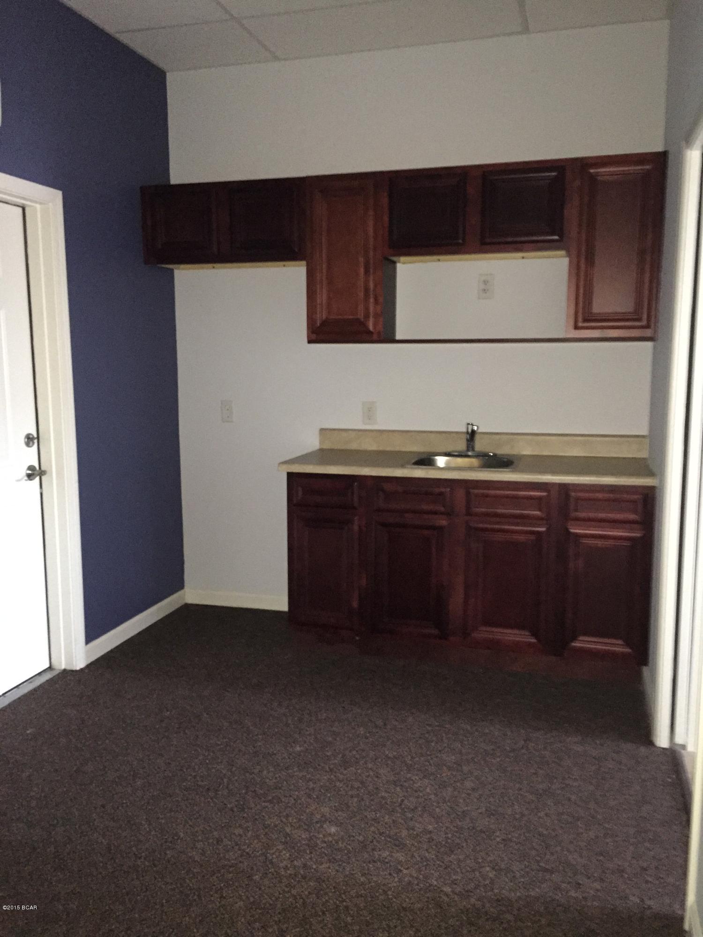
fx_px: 785
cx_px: 352
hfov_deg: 48.2
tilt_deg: -8.8
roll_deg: -0.3
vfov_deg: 61.7
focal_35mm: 29
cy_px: 468
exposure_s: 1/16
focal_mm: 4.15
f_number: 2.2
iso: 500
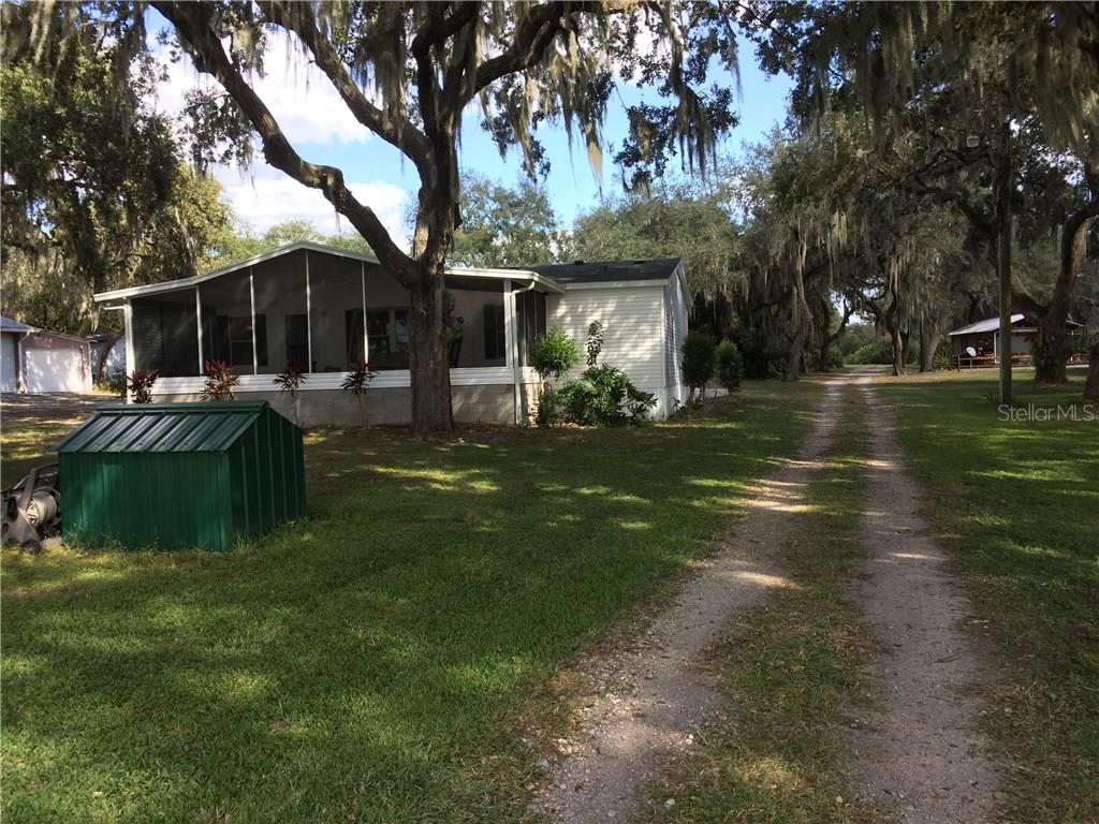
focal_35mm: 29
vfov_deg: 48.2
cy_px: 412
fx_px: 921
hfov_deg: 61.7
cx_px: 550
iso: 32
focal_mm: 4.15
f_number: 2.2
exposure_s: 1/416
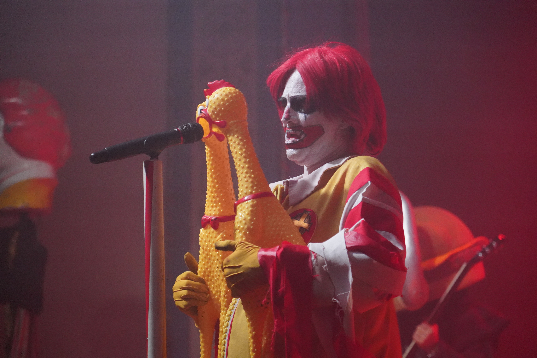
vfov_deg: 13.0
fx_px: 1566
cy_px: 179
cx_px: 268
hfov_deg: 19.5
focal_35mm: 105
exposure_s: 1/160
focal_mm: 105
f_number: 4
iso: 10000
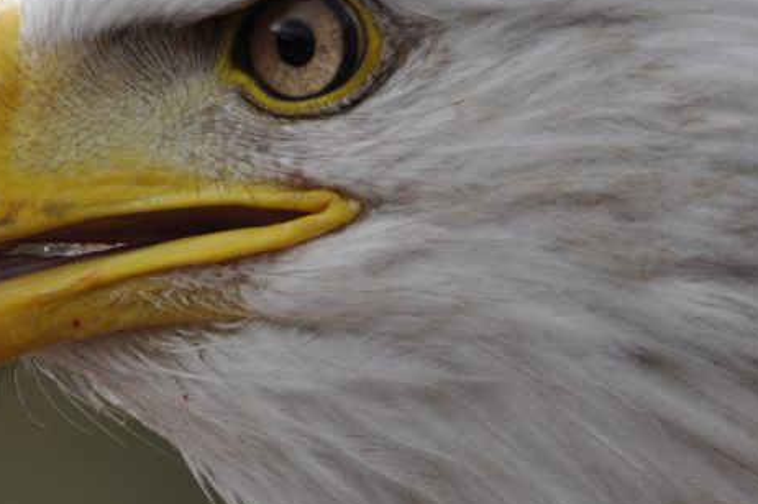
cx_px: 399
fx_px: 20970
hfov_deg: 2.1
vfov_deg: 1.4
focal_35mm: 997
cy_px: 245
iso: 500
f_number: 5.6
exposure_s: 1/1000
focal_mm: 300
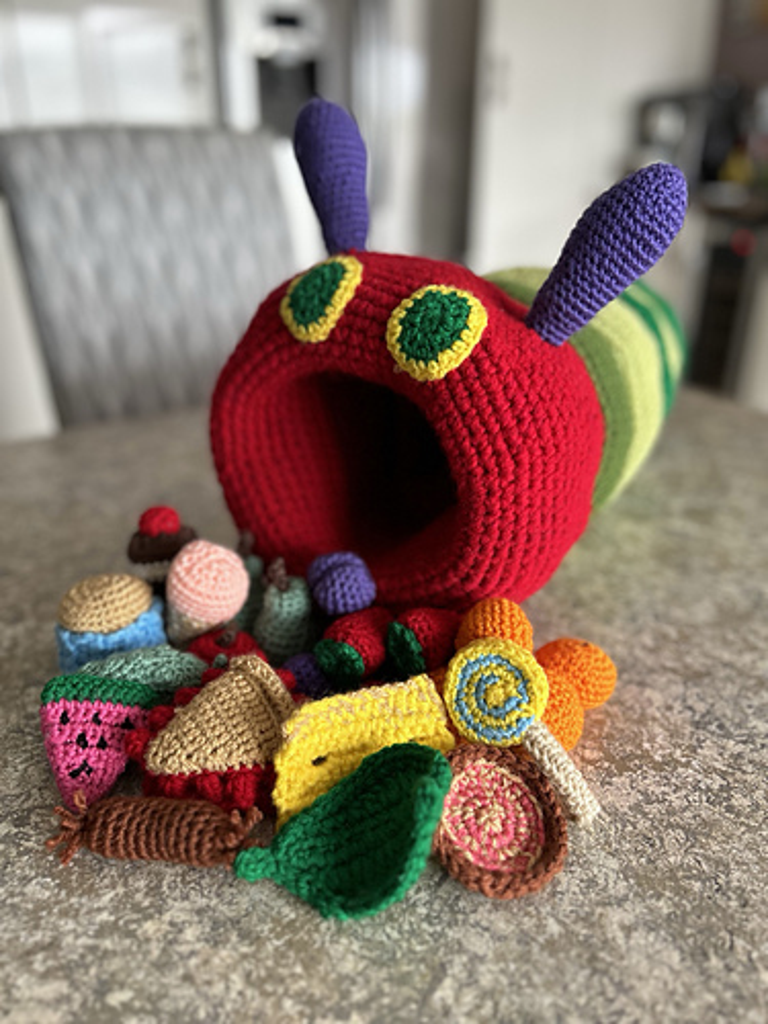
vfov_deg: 67.3
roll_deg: -0.8
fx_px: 769
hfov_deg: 53.1
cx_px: 384
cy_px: 512
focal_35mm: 26
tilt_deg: -24.1
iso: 125
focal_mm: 5.7
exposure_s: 1/107
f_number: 1.5
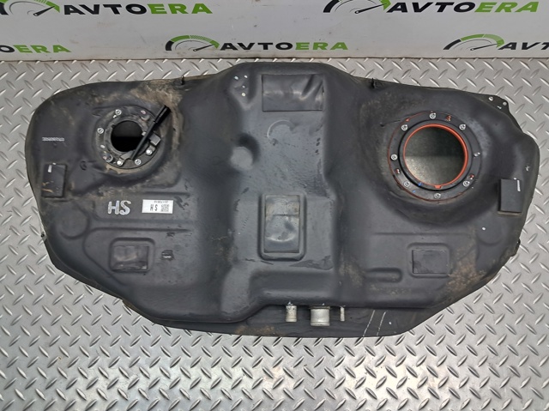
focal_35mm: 27
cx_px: 274
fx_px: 428
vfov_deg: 51.3
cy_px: 206
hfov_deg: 65.4
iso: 64
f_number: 1.8
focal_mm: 4
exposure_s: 1/50
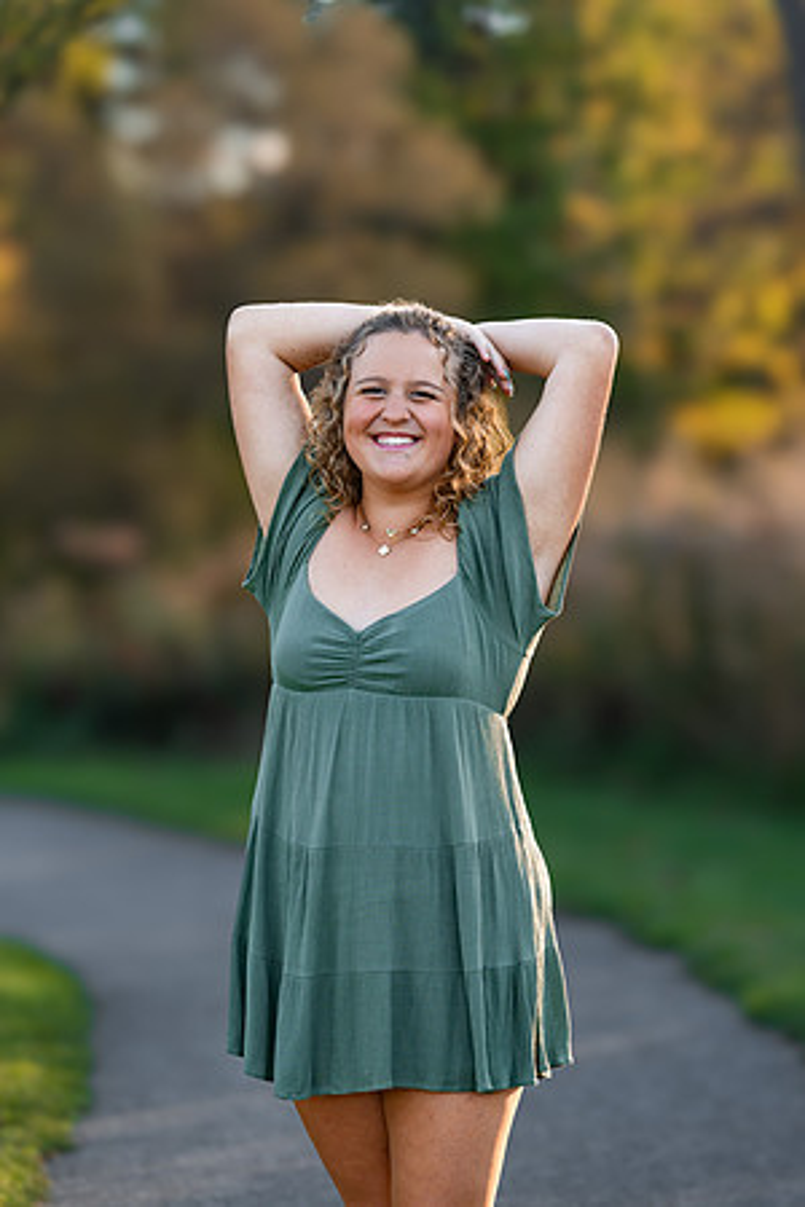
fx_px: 4092
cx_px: 402
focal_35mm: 122
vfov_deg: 16.8
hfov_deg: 11.2
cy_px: 604
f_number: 4
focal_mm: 122
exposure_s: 1/160
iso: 160
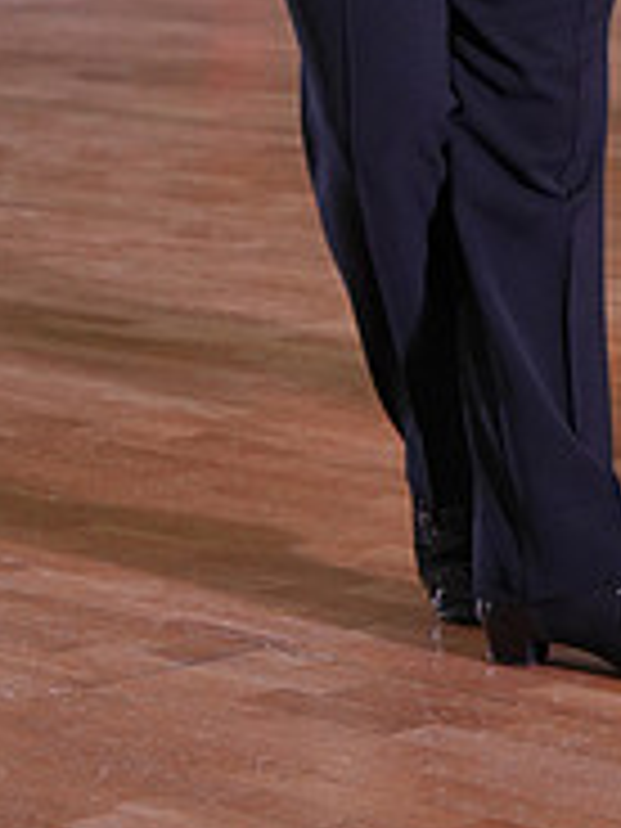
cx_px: 704
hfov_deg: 7.8
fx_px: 4497
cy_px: -288
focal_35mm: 188
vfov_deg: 10.3
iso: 1250
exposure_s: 1/400
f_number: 4
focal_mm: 62
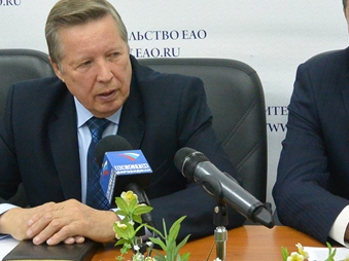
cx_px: 154
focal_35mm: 100
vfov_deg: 14.7
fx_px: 1008
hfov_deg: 19.6
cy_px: 41
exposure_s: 1/60
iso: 1400
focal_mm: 16.6
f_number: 4.2
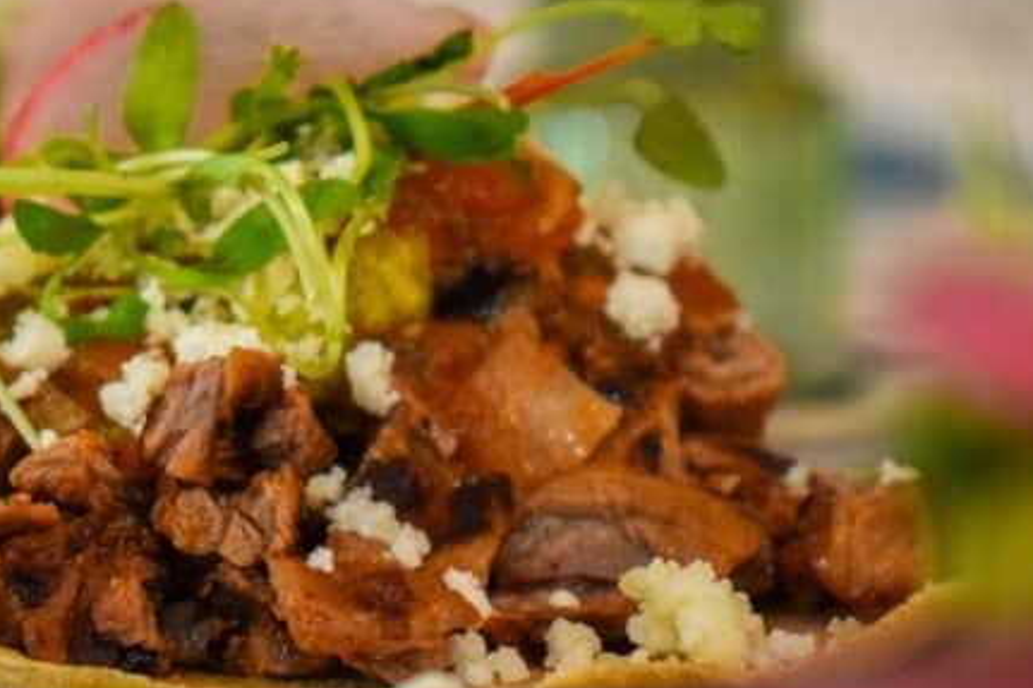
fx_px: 5627
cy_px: 366
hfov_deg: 10.5
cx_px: 185
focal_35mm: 196
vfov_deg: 7.0
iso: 1400
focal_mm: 55
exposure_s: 1/60
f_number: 5.6
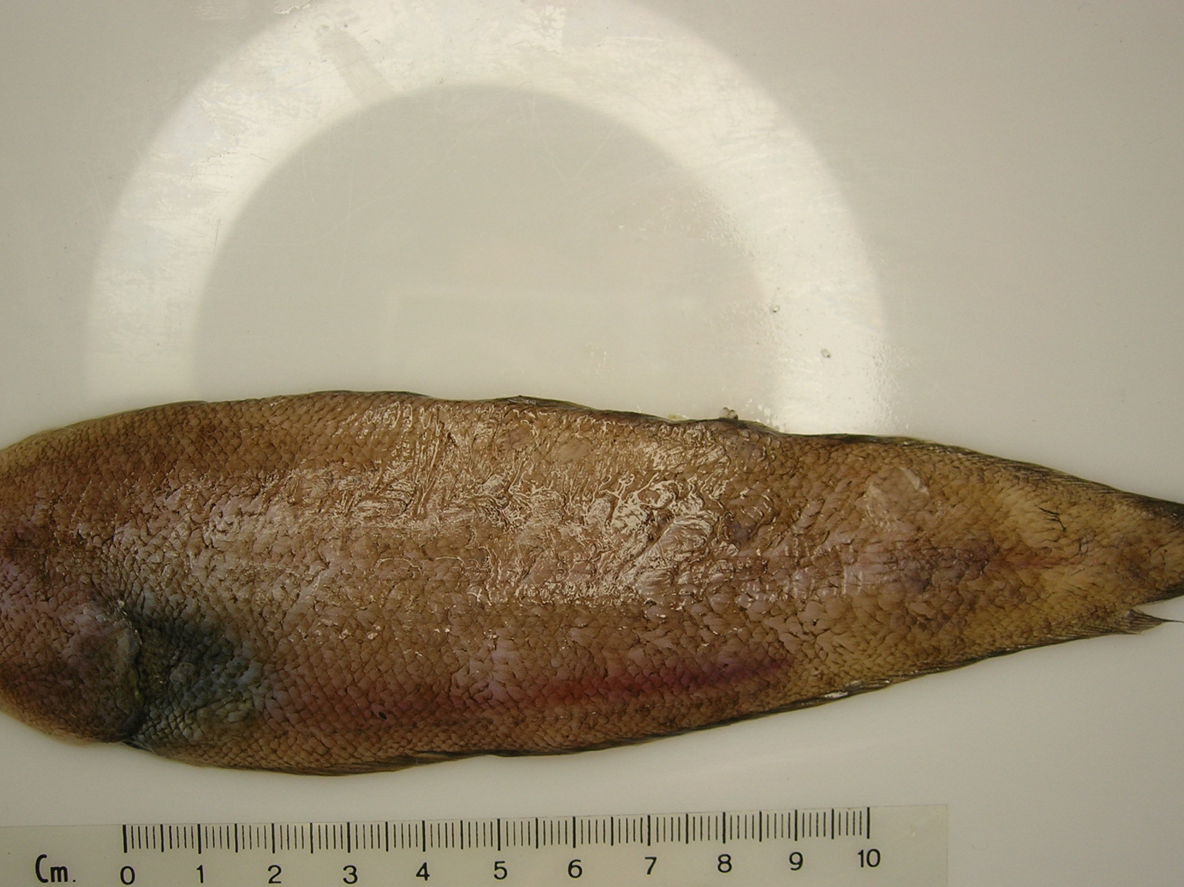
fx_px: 1710
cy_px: 561
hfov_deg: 38.2
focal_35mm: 50
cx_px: 603
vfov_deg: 29.0
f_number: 2.8
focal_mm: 7.8
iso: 64
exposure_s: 1/76.8
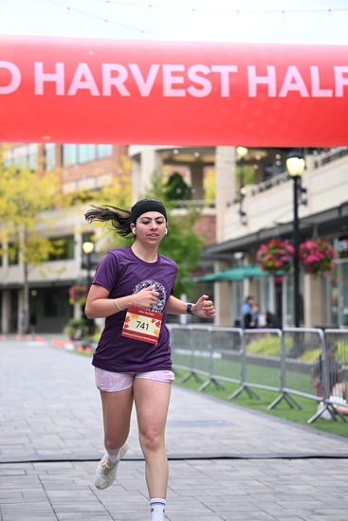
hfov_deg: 16.7
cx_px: 174
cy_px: 260
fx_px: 1188
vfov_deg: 24.8
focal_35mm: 82
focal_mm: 82
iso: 640
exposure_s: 1/1600
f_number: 2.8
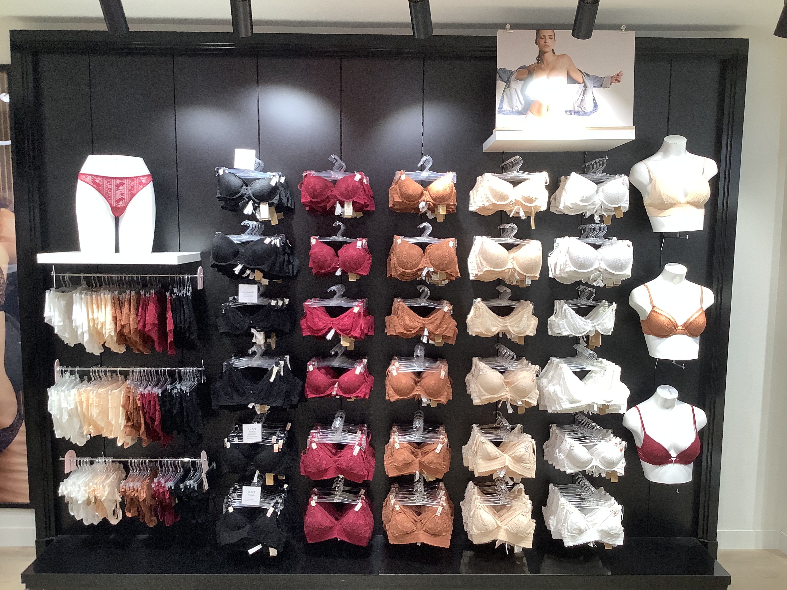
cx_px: 394
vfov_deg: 45.4
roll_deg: -0.2
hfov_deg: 58.4
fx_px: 705
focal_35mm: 31
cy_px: 295
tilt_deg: -6.9
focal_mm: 3.3
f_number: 2.4
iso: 100
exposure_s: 1/100
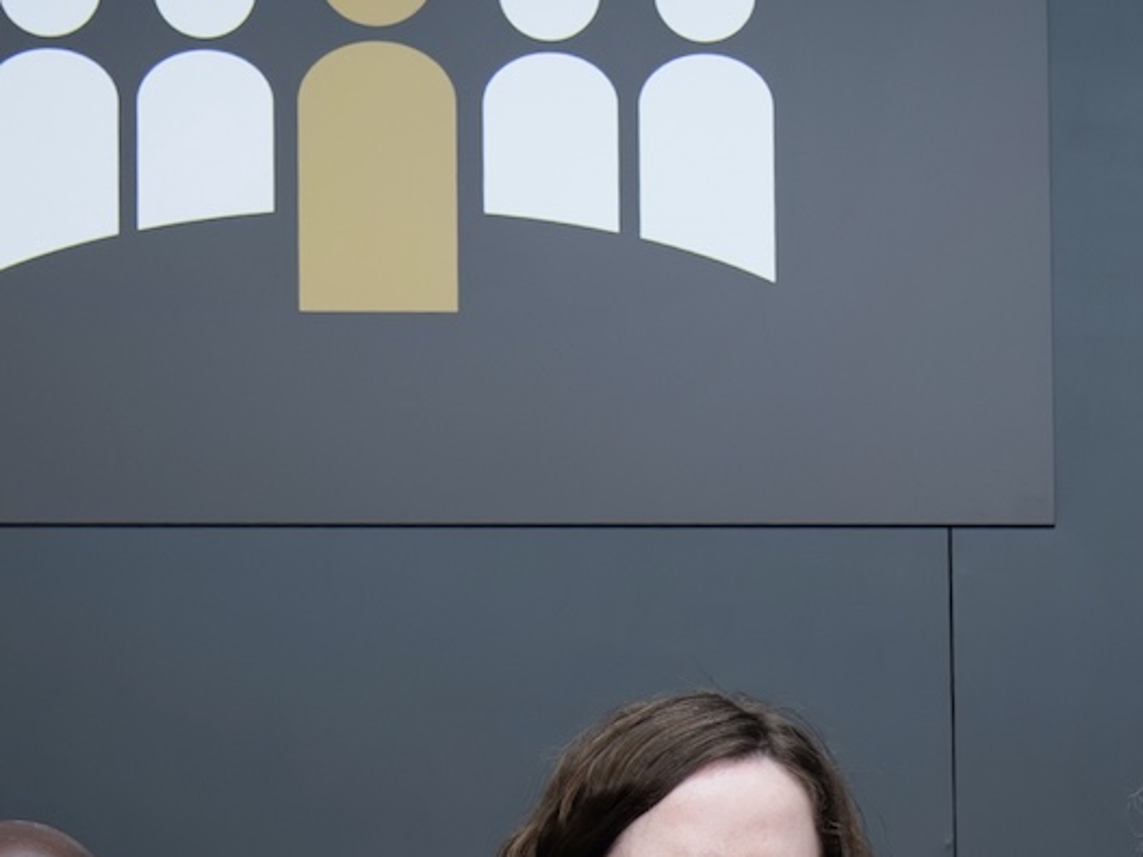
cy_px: 1233
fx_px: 4820
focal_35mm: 146
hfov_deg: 13.5
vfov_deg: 9.9
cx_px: 885
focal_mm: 40
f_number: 5.6
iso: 1250
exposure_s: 1/160
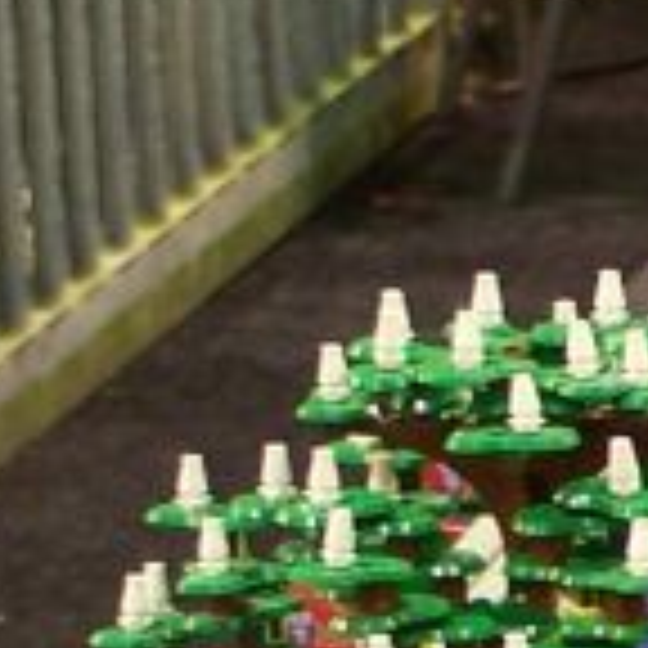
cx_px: 1912
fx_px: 10018
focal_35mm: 473
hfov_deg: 3.6
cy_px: 1480
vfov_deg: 3.7
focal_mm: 12.4
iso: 80
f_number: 3.2
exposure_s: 1/2
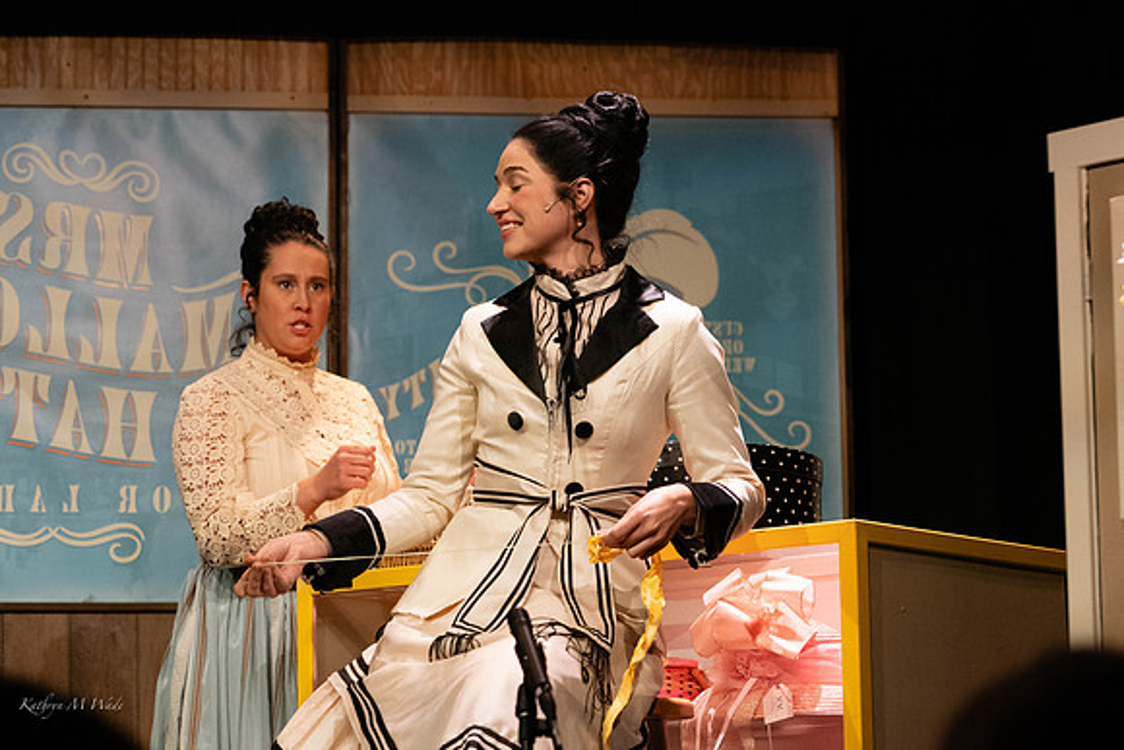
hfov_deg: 19.2
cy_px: 375
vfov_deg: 12.9
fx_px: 3317
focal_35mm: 106
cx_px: 562
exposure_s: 1/400
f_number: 6.3
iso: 4000
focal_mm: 103
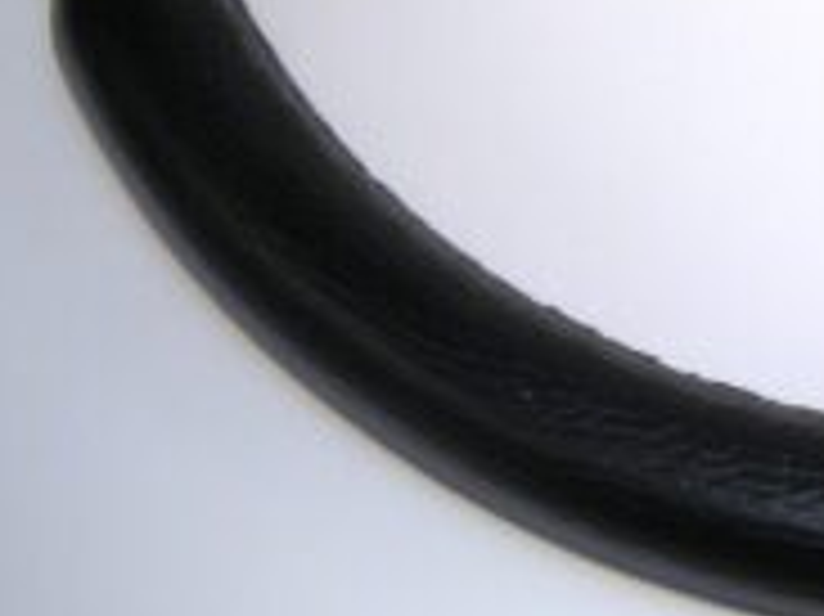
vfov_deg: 10.4
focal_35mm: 138
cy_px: -306
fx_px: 3283
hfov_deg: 13.7
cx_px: 1090
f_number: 4.5
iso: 64
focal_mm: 7.4
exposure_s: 1/202
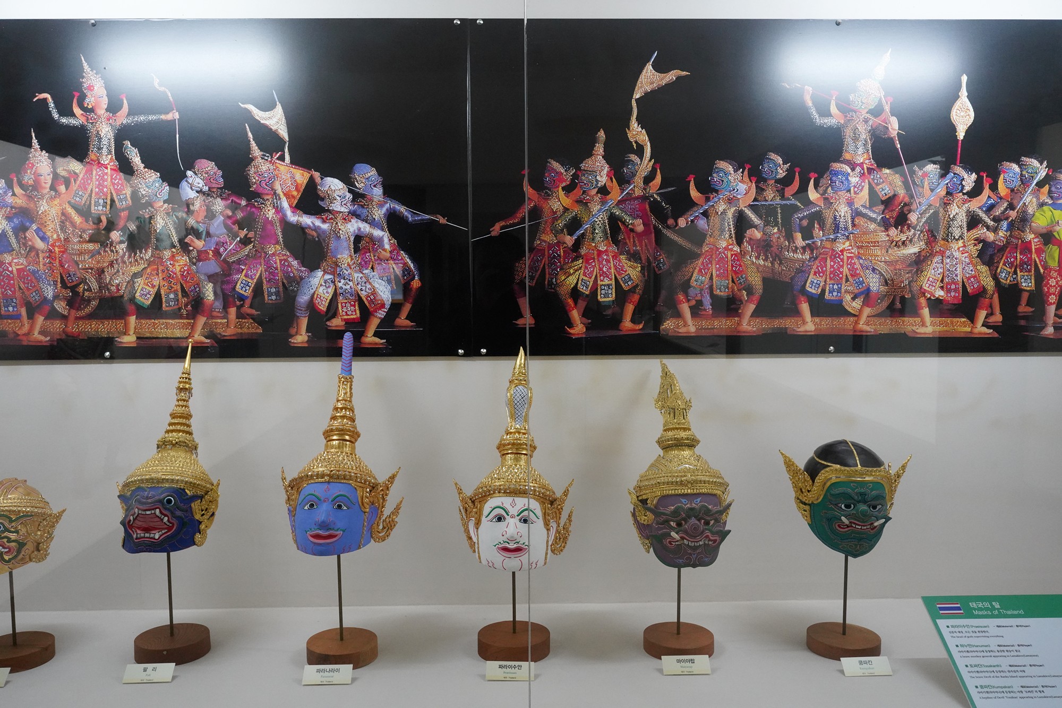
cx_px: 531
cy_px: 354
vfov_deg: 41.1
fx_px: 944
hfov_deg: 58.7
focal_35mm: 32
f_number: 10
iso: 5000
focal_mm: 32
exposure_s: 1/100
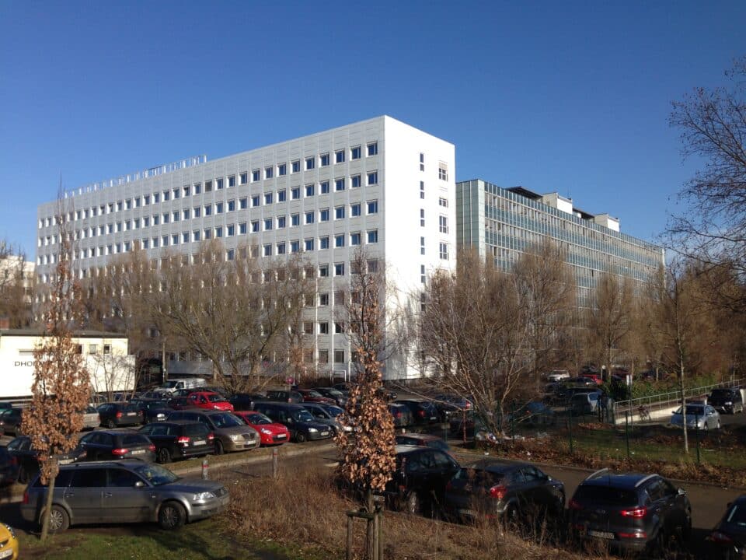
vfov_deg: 42.9
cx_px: 373
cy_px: 280
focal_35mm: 33
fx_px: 711
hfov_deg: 55.4
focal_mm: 4.12
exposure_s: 1/1506
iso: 64
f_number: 2.4
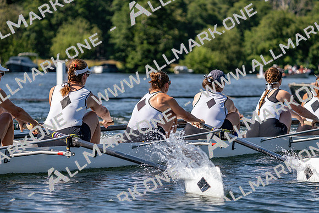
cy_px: 106
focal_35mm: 200
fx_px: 1773
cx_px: 160
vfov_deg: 6.9
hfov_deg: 10.3
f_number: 5.6
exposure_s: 1/1600
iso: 200
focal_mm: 200
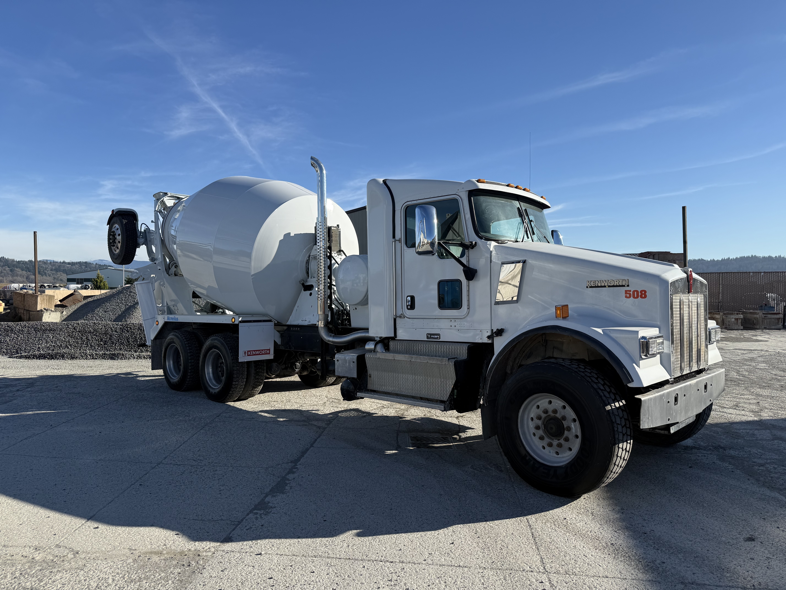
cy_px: 295
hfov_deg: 71.6
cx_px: 393
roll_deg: +0.4
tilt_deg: -0.9
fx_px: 545
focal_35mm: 24
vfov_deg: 56.8
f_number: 1.78
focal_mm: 6.76
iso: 80
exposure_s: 1/4167
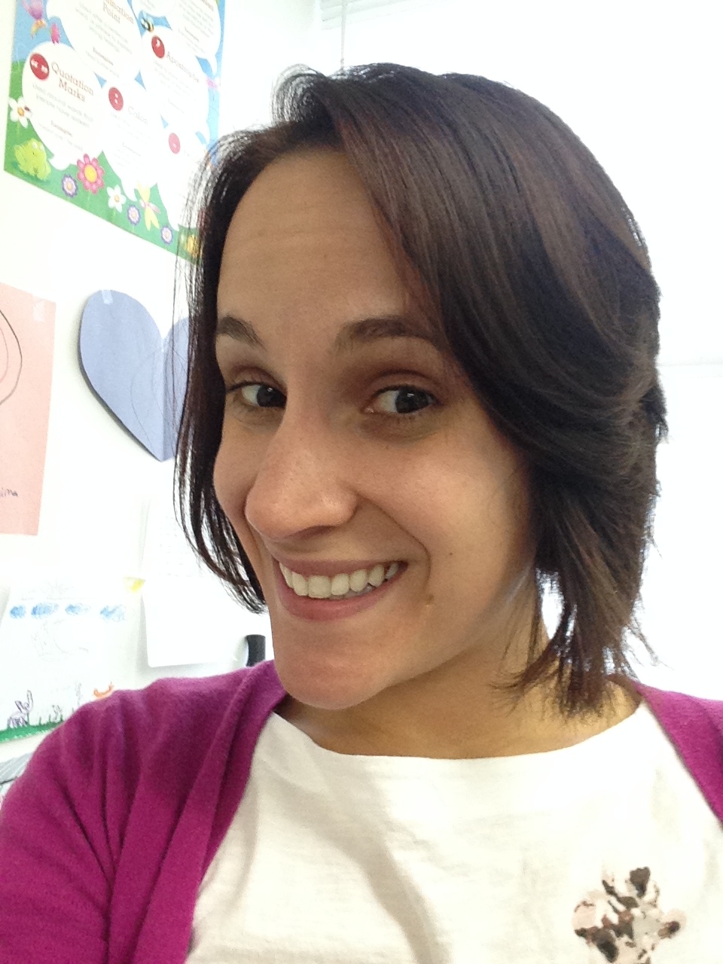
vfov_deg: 55.4
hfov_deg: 42.9
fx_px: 919
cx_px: 362
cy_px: 482
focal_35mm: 33
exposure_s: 1/30
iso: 200
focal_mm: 2.15
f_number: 2.4
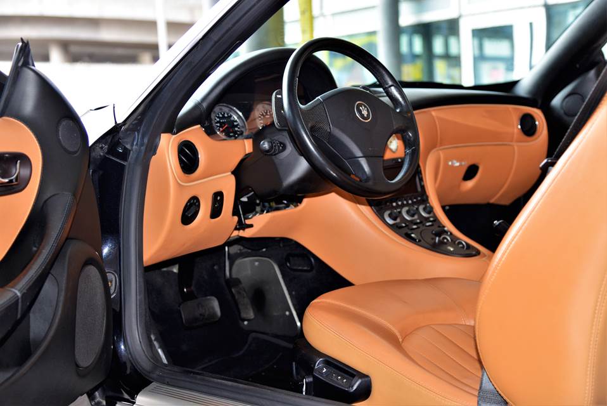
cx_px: 304
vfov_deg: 26.0
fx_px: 877
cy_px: 203
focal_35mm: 52
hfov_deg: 38.2
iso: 800
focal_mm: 52
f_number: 4
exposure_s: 1/60
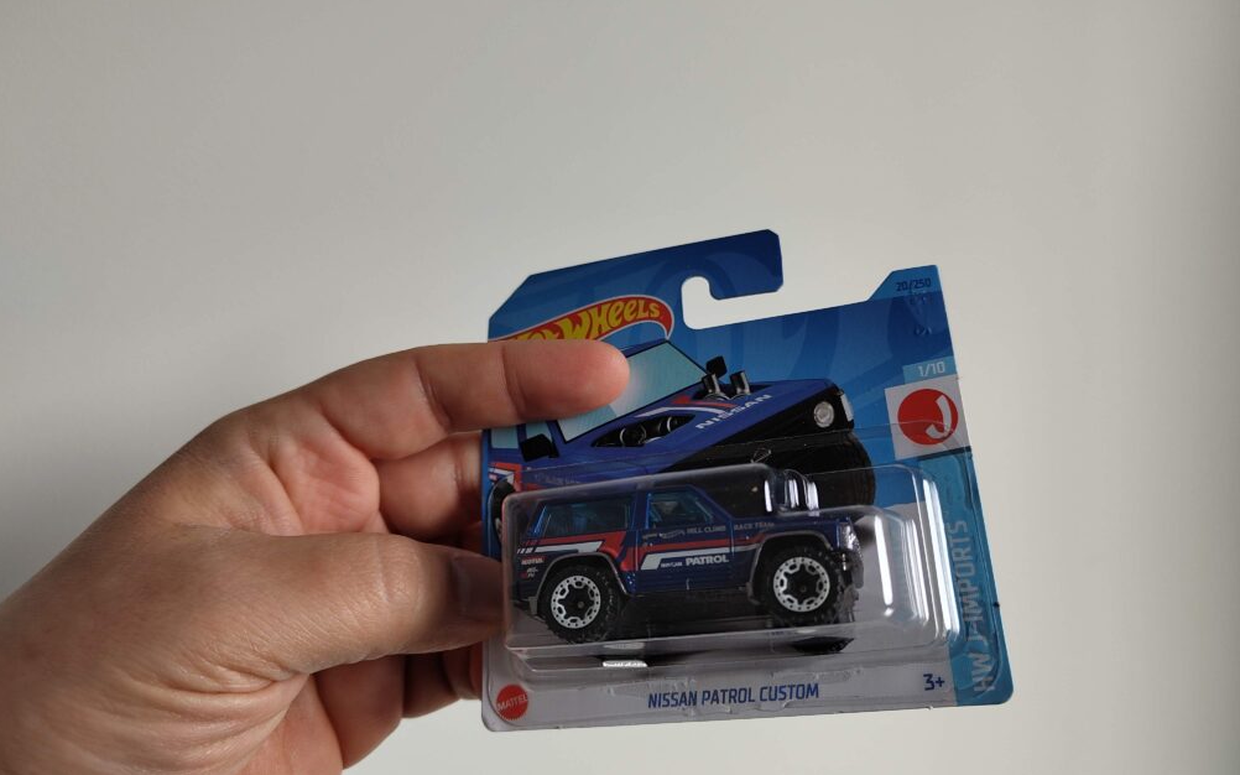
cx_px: 626
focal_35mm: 26
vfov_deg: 47.6
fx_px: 879
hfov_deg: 70.4
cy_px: 364
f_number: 1.88
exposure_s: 1/175
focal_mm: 5.59
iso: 100
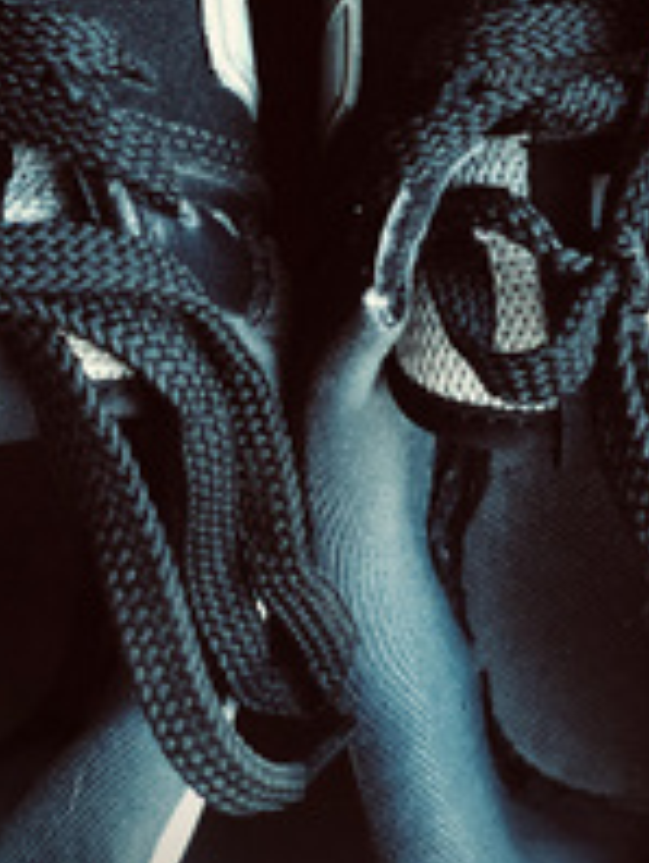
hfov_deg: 11.3
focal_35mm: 131
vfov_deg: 14.5
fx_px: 3268
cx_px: 342
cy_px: -214
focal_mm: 6
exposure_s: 1/24
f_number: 2.4
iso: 125
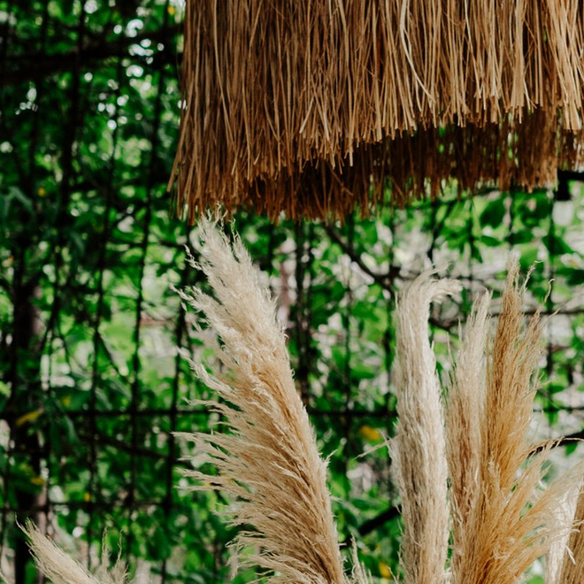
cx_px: 520
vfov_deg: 10.0
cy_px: 555
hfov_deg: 10.1
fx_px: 3302
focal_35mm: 173
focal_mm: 35
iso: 200
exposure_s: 1/320
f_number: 2.5
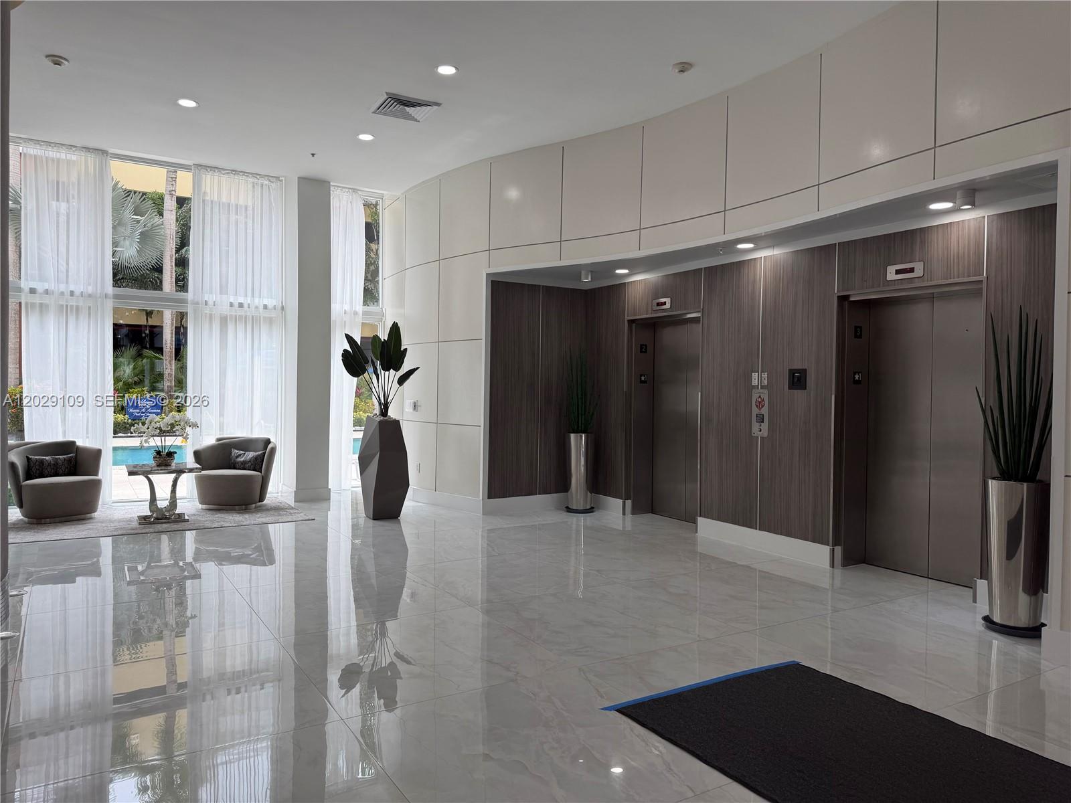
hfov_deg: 71.6
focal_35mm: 24
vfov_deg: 56.8
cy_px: 402
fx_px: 743
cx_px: 536
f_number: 1.78
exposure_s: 1/521
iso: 80
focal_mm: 6.76
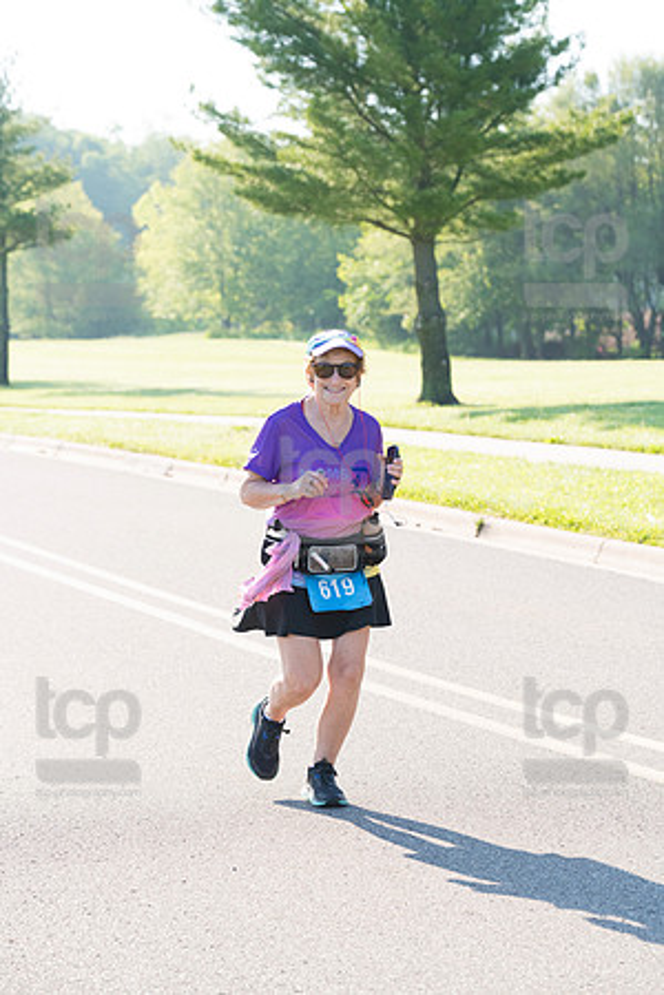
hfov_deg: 13.4
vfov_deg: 20.0
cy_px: 498
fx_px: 2822
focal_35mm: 102
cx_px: 332
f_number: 5.6
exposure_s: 1/1250
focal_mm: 102
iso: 1250
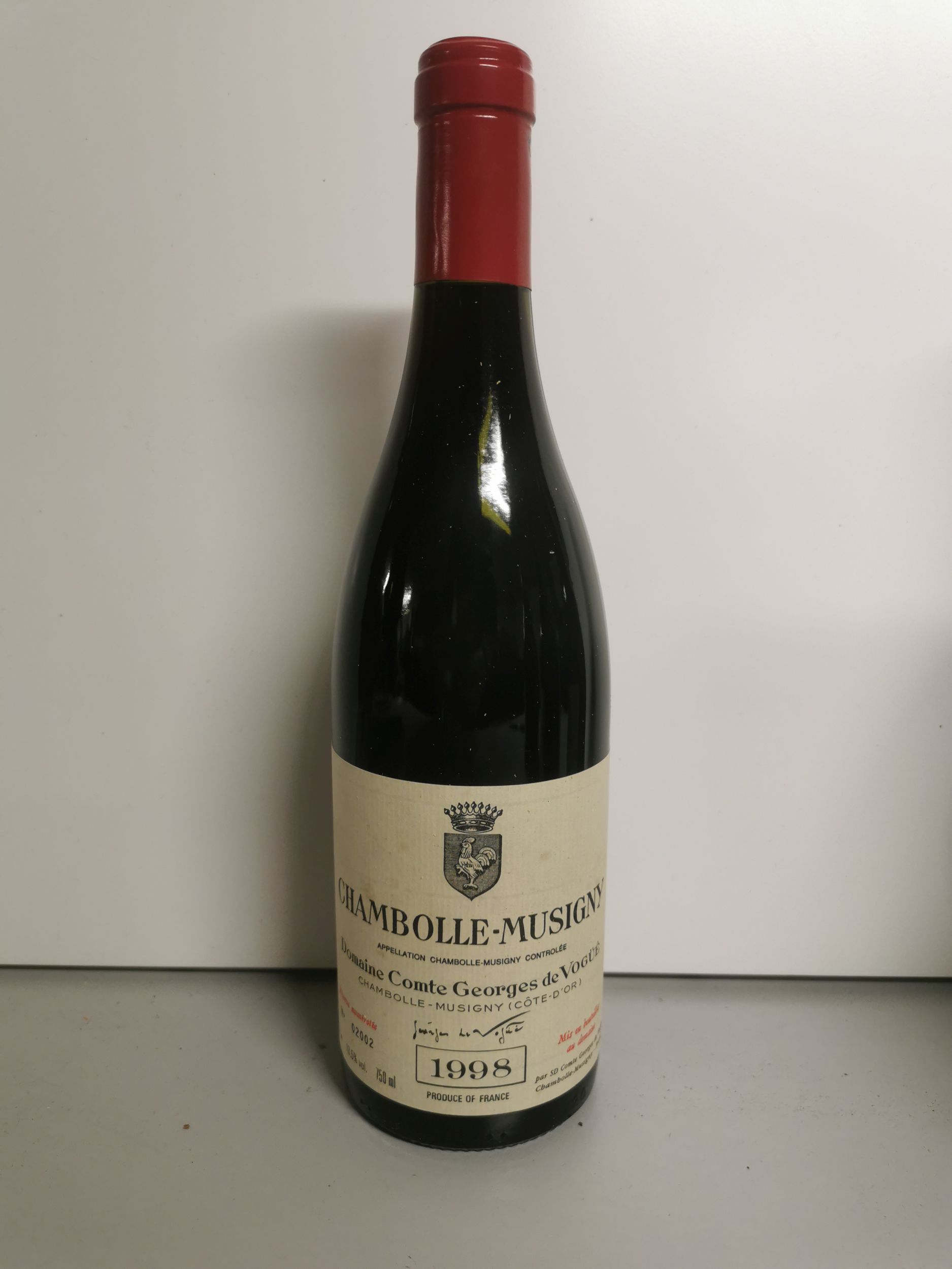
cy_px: 634
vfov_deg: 65.3
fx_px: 990
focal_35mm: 27
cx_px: 476
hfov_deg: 51.4
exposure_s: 1/50
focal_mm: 5.58
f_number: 1.8
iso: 100
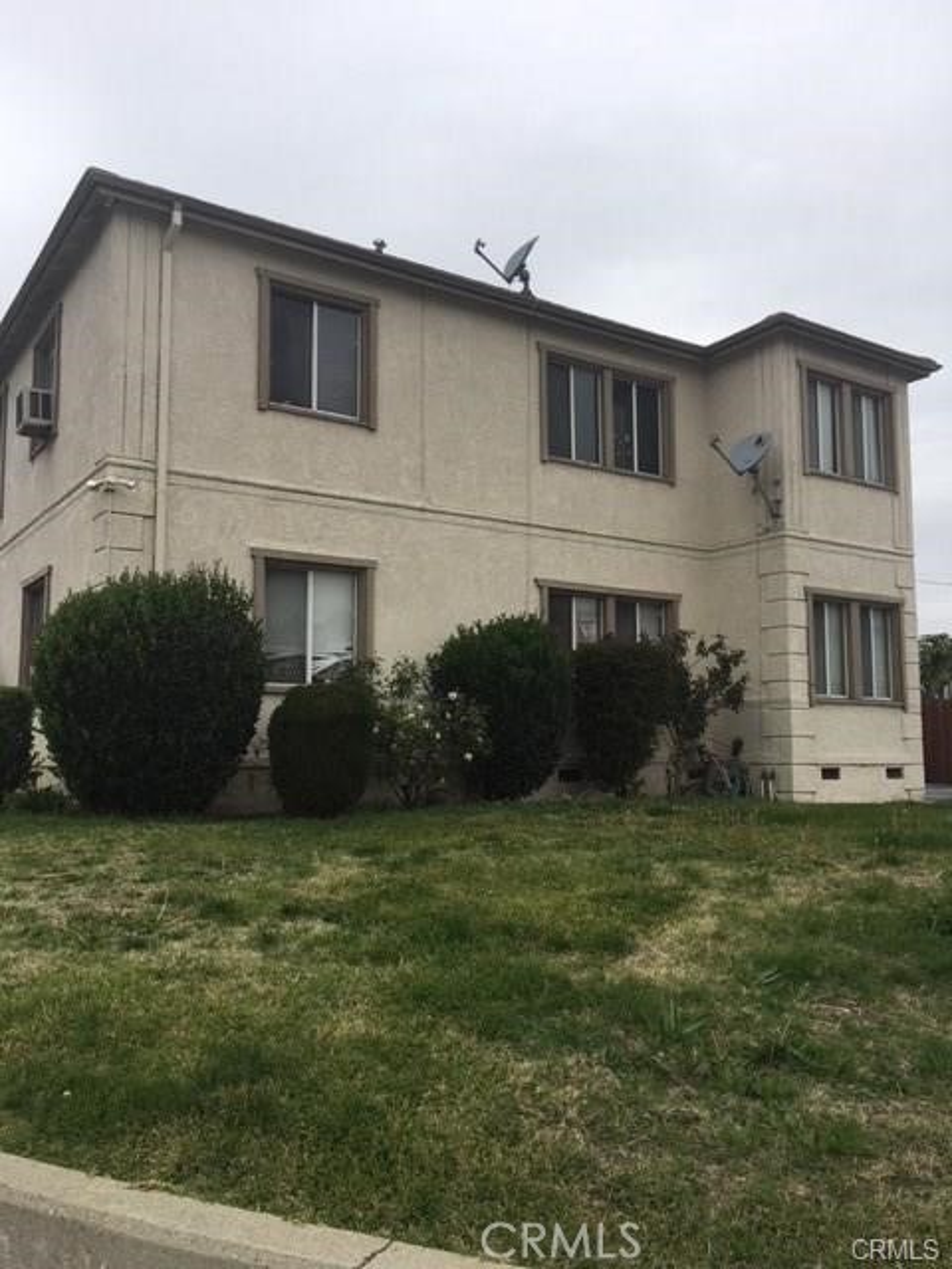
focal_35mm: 29
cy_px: 634
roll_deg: +0.6
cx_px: 476
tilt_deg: +7.0
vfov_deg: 61.7
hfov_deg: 48.2
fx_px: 1063
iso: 25
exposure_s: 1/1304
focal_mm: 4.15
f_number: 2.2
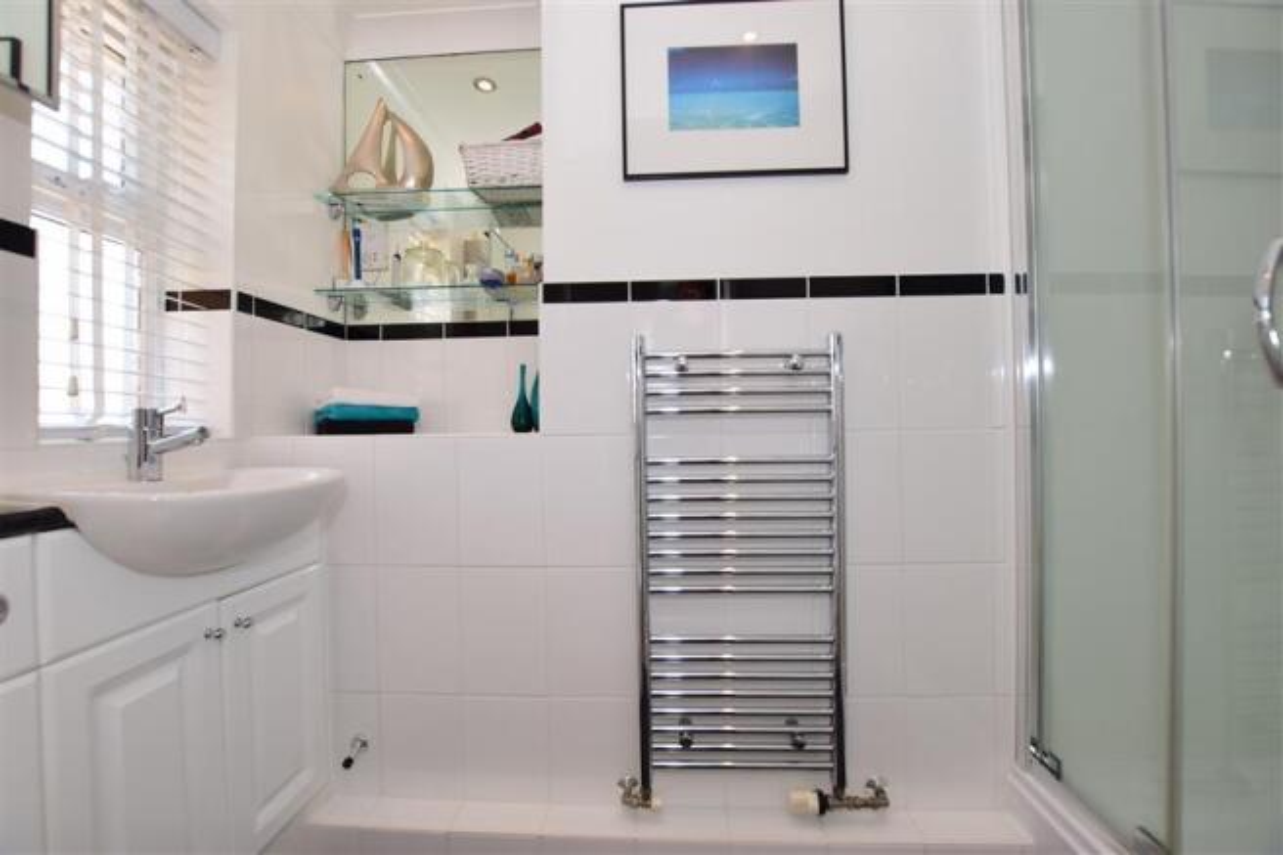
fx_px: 534
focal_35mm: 15
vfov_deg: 77.3
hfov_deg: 100.4
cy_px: 428
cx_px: 642
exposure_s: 1/60
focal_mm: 10
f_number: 7.1
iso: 400
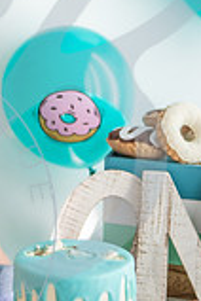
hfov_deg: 9.9
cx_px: -34
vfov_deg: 15.0
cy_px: 80
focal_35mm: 136
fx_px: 1139
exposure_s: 1/200
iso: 320
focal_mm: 48
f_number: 2.8
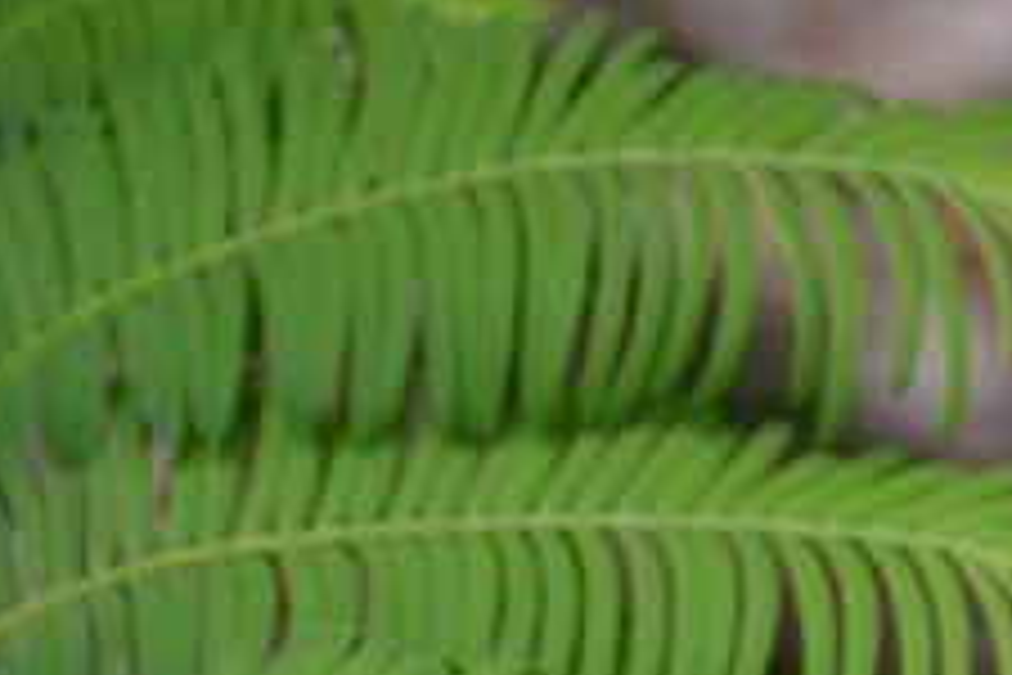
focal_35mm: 512
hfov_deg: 4.0
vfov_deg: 2.7
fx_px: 14400
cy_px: 772
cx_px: 333
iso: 400
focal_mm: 75
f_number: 5
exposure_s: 1/400
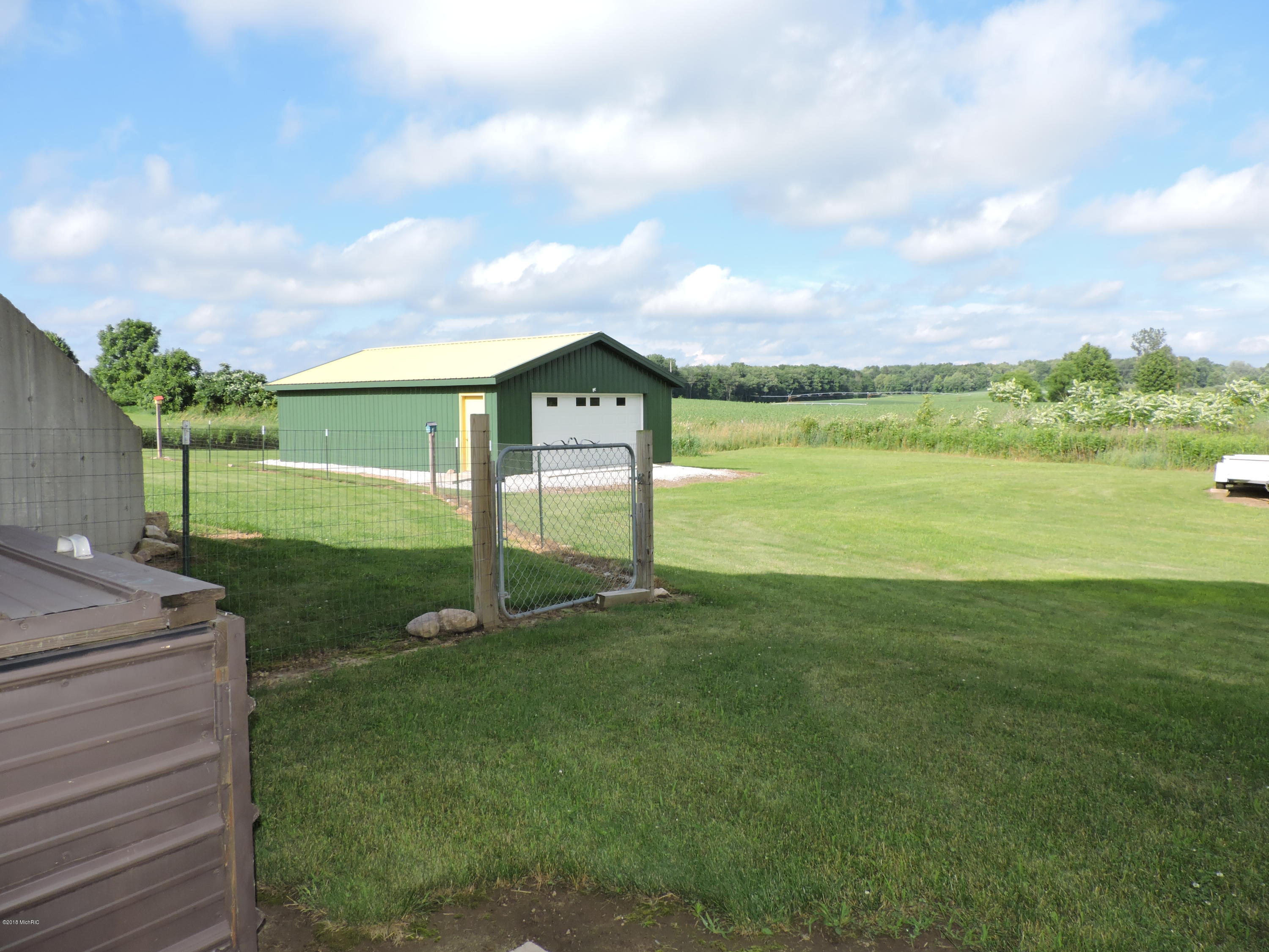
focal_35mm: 24
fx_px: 880
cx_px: 634
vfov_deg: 56.8
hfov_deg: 71.6
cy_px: 476
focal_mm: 4.3
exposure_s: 1/1000
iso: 110
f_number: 3
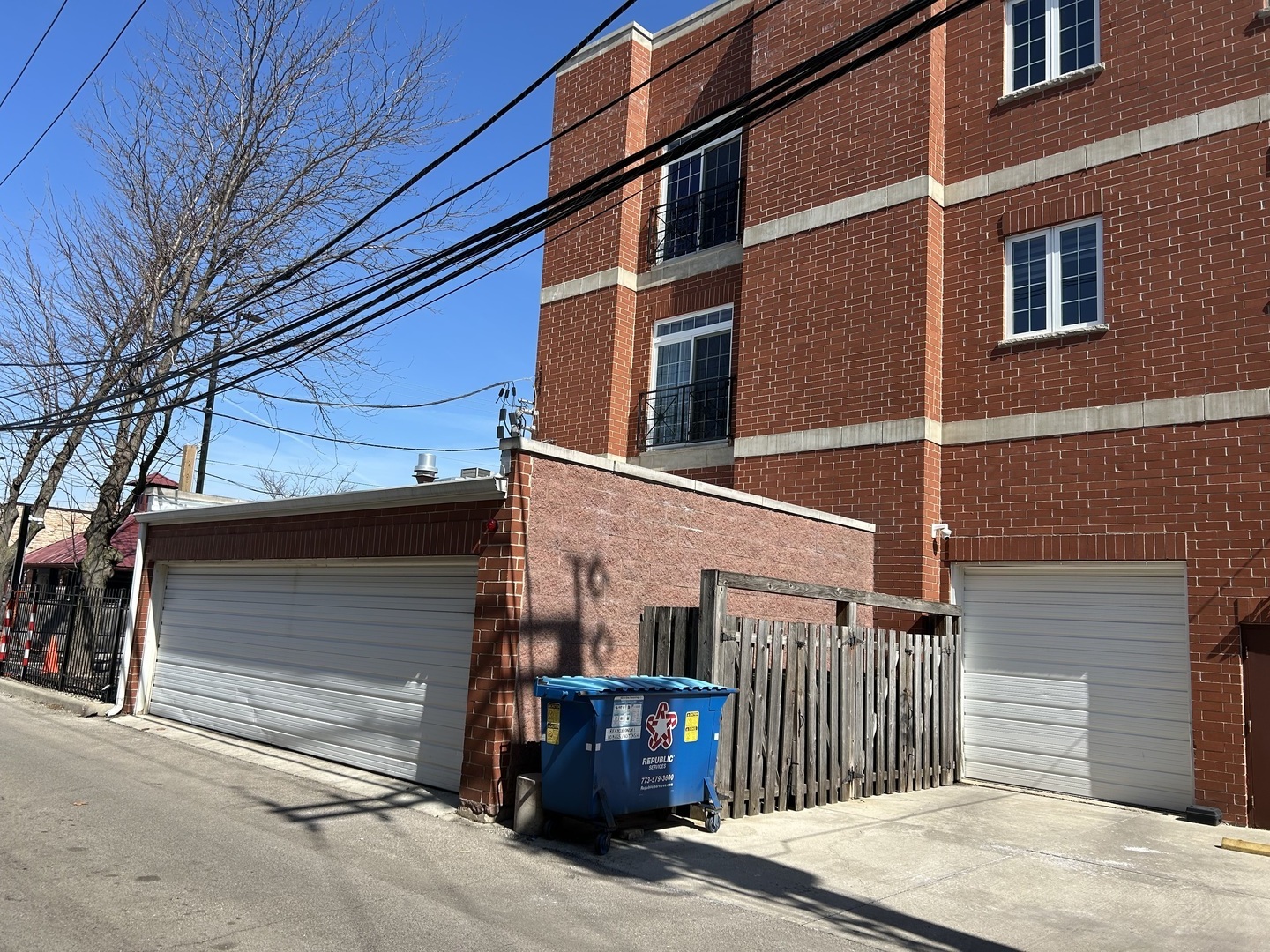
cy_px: 476
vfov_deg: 53.1
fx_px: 954
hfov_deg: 67.3
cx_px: 635
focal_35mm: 26
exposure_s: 1/3704
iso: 50
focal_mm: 5.7
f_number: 1.5
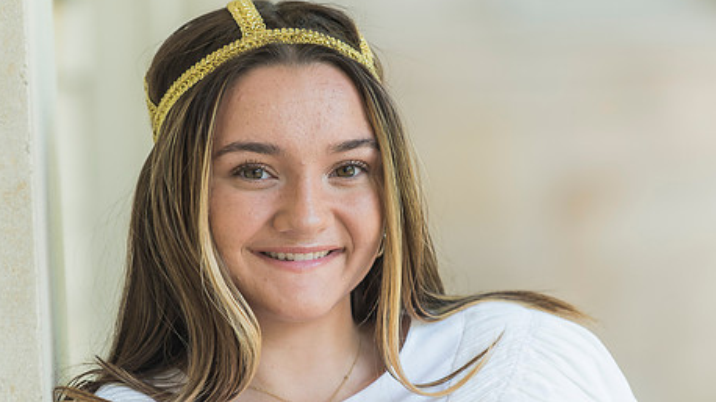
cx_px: 345
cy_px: 229
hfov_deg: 9.0
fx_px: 4535
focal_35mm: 239
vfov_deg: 5.1
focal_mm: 180
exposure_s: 1/125
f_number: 3.5
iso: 320
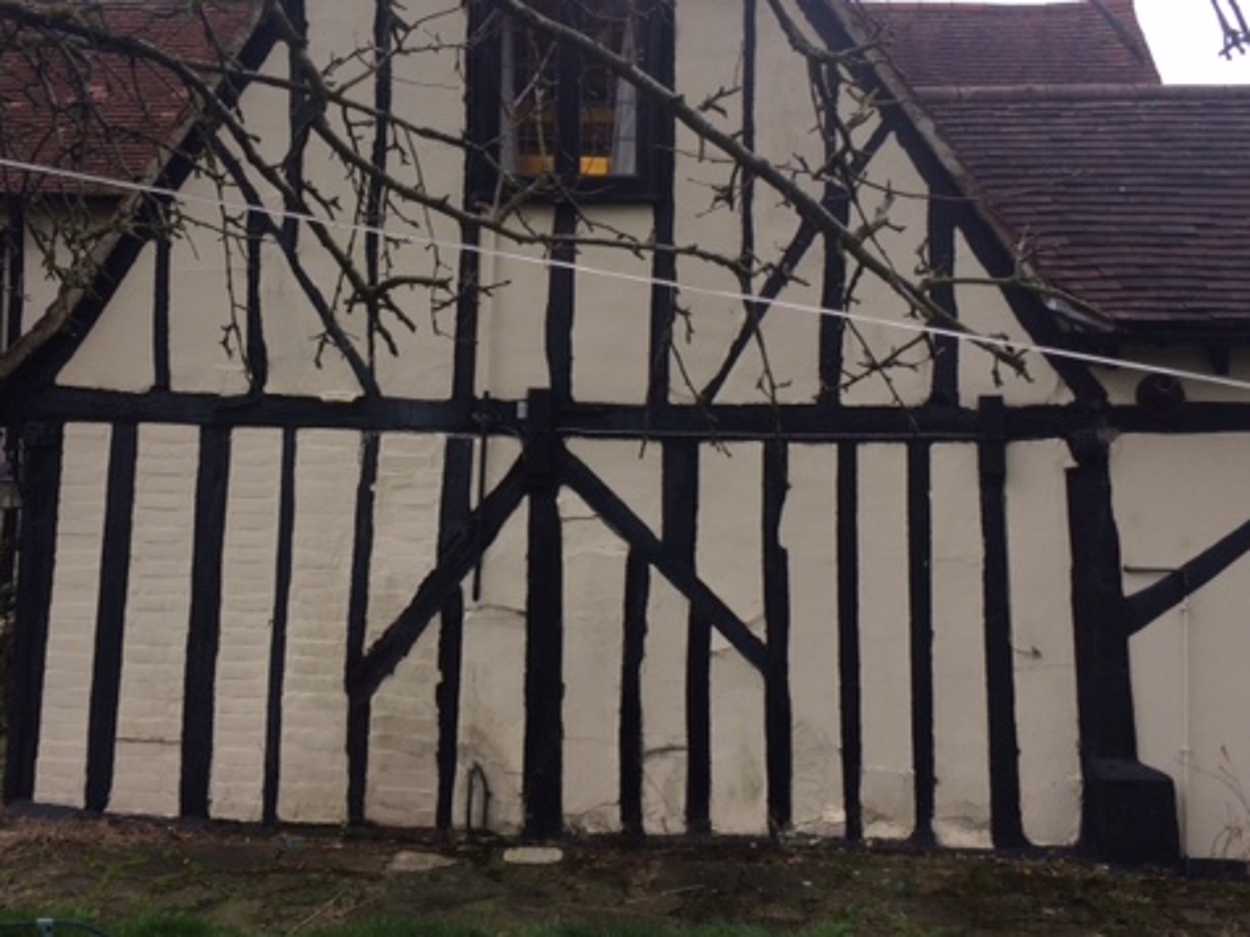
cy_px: 362
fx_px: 1408
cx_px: 538
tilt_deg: +1.7
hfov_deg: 47.7
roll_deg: -2.7
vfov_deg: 36.6
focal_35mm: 39
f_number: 2.2
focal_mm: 4.15
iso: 40
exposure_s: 1/100
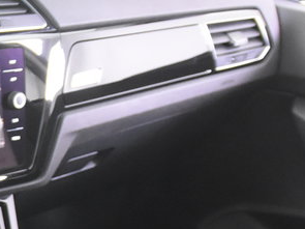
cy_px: 260
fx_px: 1101
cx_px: -193
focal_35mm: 125
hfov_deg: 14.4
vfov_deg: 11.7
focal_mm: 20
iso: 3200
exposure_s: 1/30
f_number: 2.8
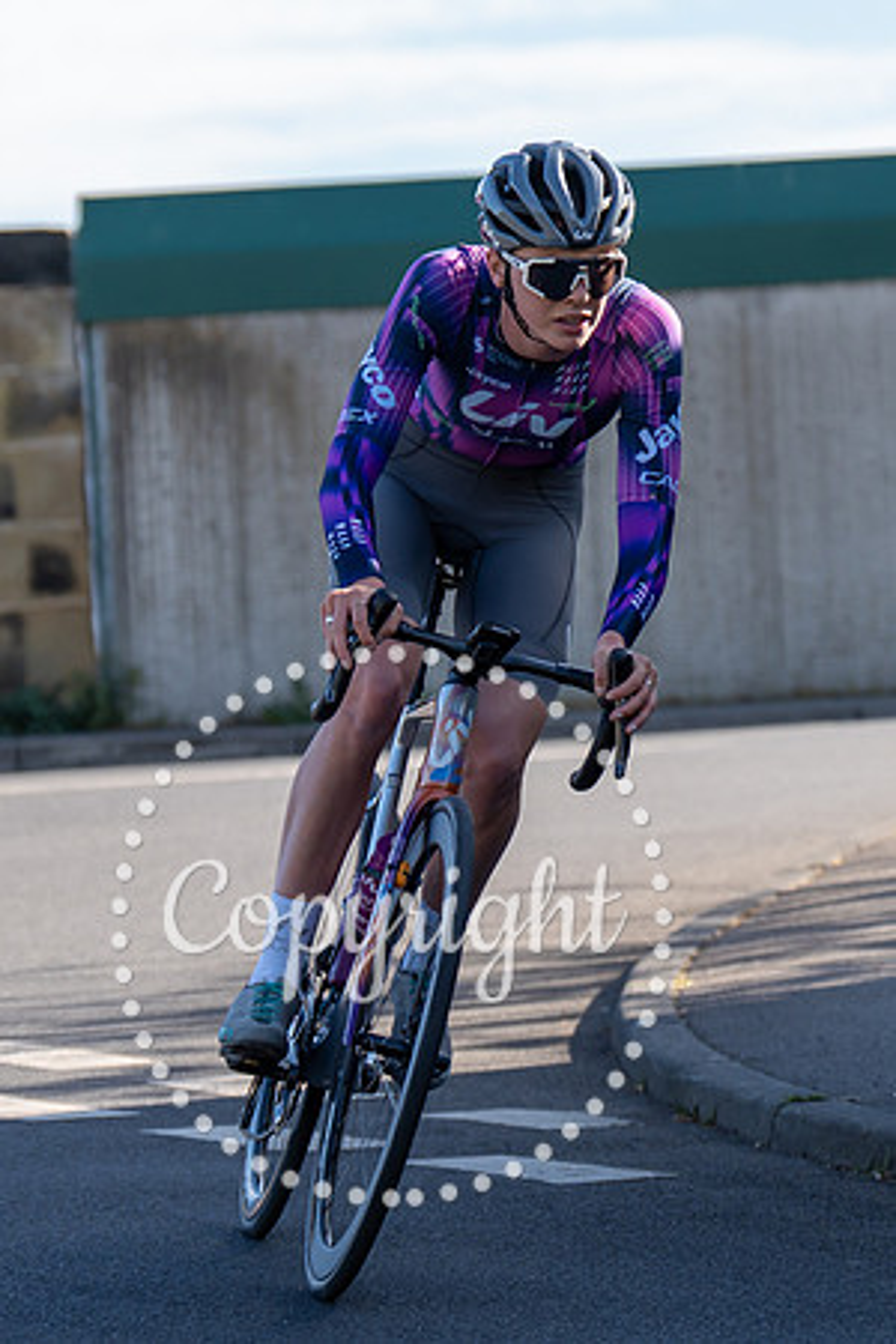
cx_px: 684
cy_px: 632
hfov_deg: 5.3
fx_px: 9682
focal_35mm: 259
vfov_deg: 7.9
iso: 200
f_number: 3.5
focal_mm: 104
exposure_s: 1/1000
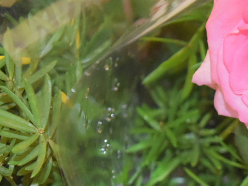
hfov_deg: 7.2
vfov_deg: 5.4
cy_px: 196
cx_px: 349
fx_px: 1952
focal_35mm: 273
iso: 5600
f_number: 5.6
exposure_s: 1/60
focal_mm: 55
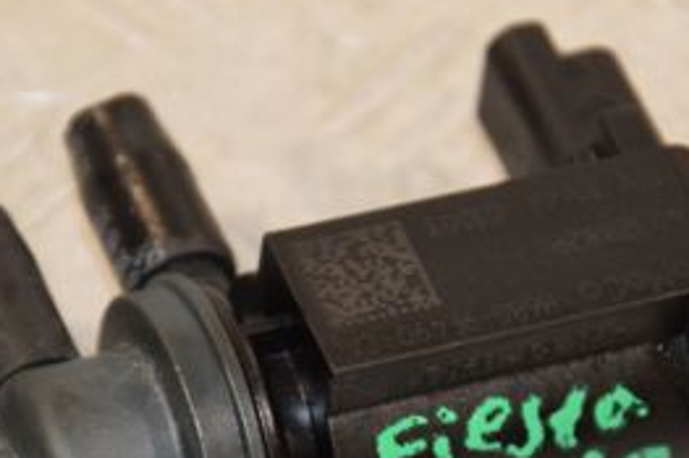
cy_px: 398
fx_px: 7329
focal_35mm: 383
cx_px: 364
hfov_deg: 5.4
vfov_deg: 3.6
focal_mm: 105
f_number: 6.3
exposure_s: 1/200
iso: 1600
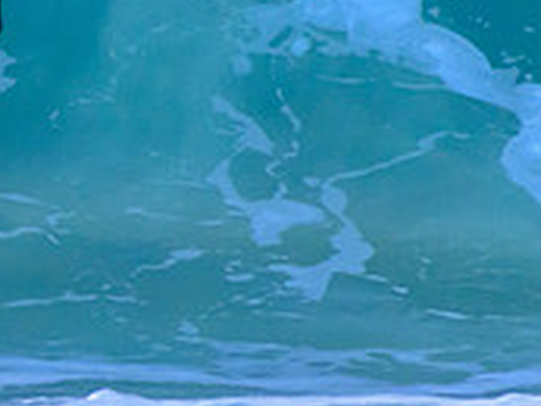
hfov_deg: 0.8
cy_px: -39
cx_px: -328
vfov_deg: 0.6
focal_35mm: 2577
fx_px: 40303
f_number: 11
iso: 5000
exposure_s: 1/2000
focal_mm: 800
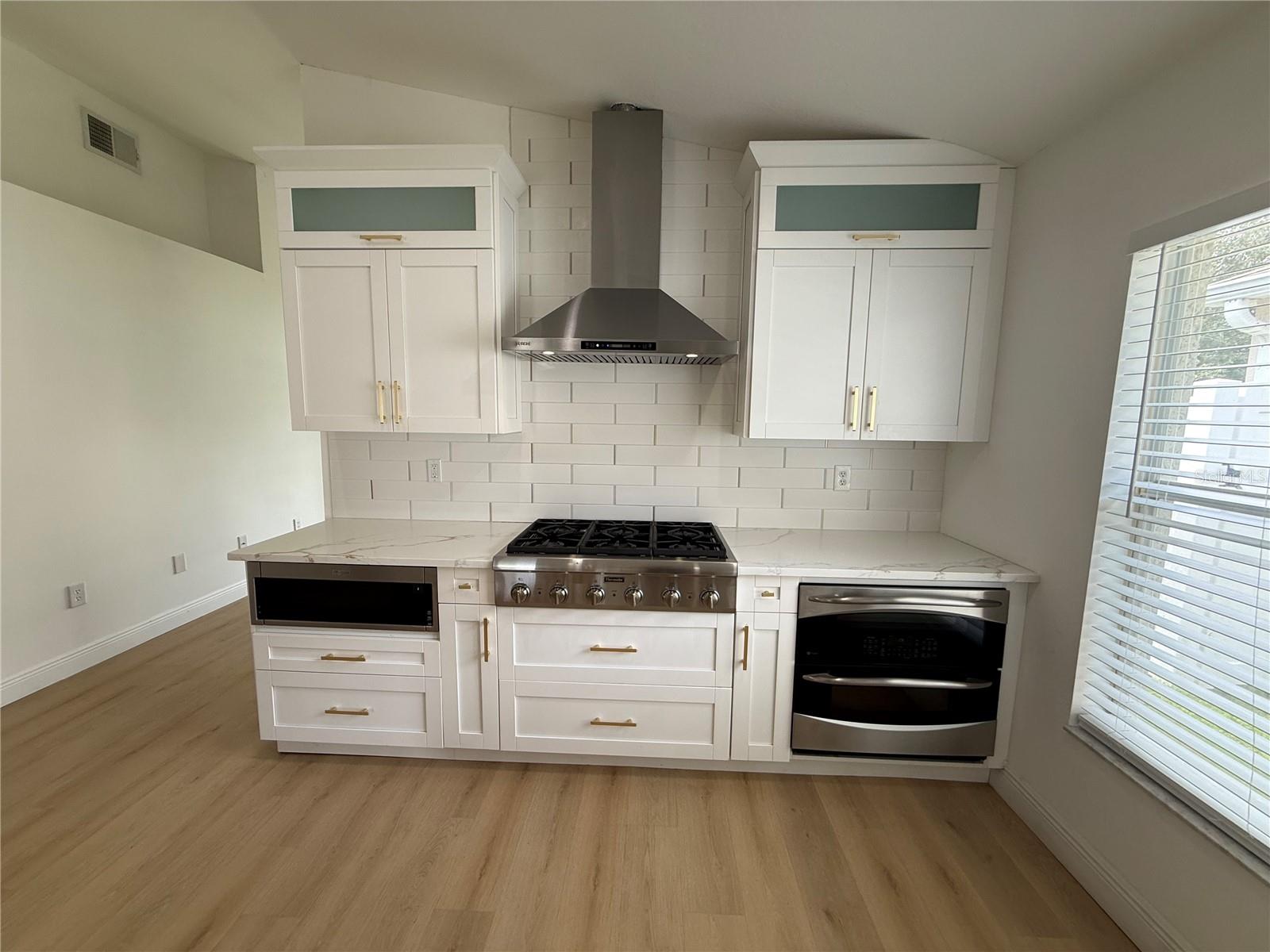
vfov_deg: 85.7
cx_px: 635
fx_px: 514
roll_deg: -1.0
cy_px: 476
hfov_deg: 102.1
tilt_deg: -9.7
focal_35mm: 14
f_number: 2.2
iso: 80
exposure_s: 1/120
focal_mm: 2.22
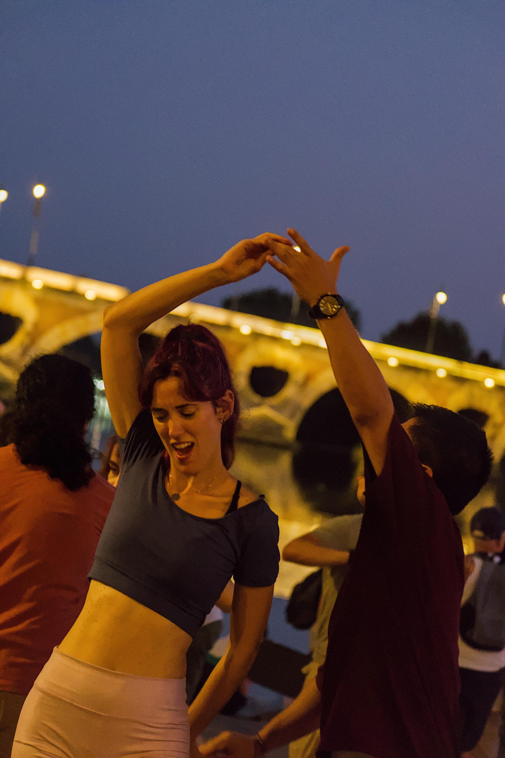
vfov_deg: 18.4
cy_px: 379
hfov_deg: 12.3
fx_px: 2335
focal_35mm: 111
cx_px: 252
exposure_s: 1/100
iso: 6400
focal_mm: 74.1
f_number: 3.7
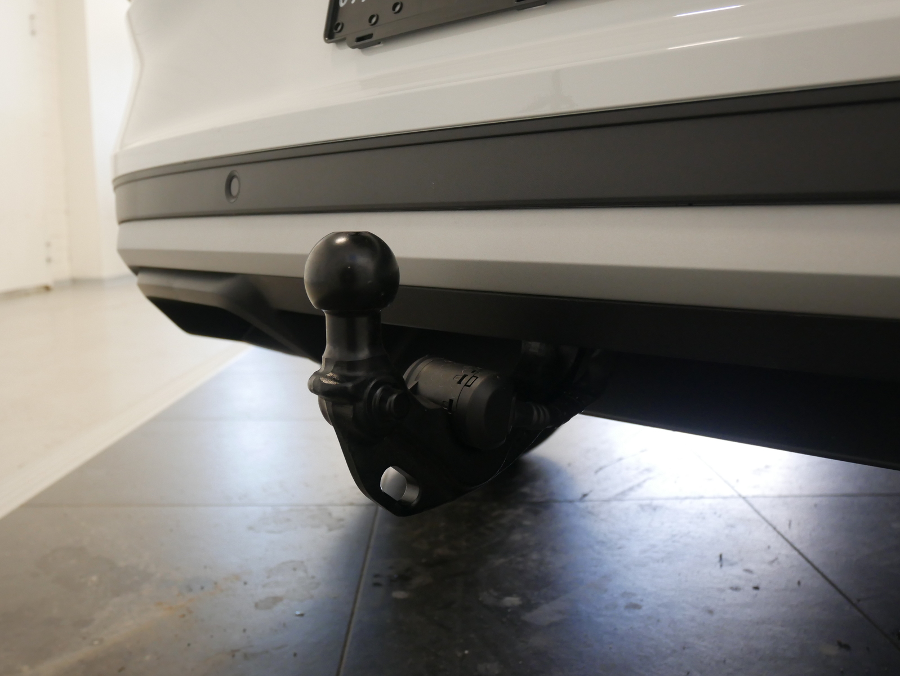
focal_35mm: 32
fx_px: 832
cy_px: 338
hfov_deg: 56.8
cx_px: 450
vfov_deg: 44.2
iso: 1250
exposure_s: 1/60
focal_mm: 16
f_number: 4
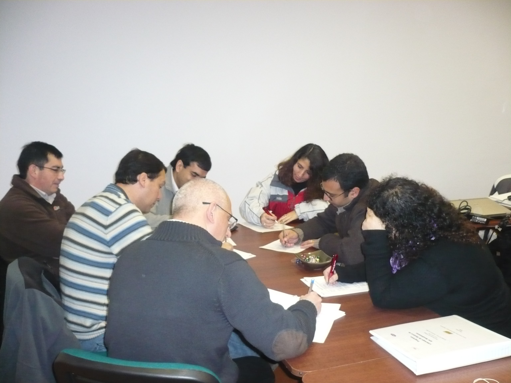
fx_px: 517
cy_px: 192
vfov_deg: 40.7
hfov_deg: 52.6
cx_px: 256
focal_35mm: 35
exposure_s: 1/30
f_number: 2.8
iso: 500
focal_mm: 5.8
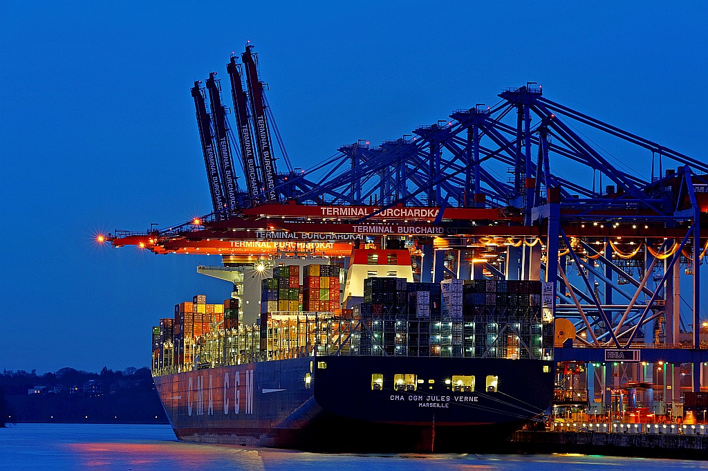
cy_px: 236
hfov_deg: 10.3
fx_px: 3930
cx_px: 354
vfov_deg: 6.9
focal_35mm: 200
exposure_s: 3
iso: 200
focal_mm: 200
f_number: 13
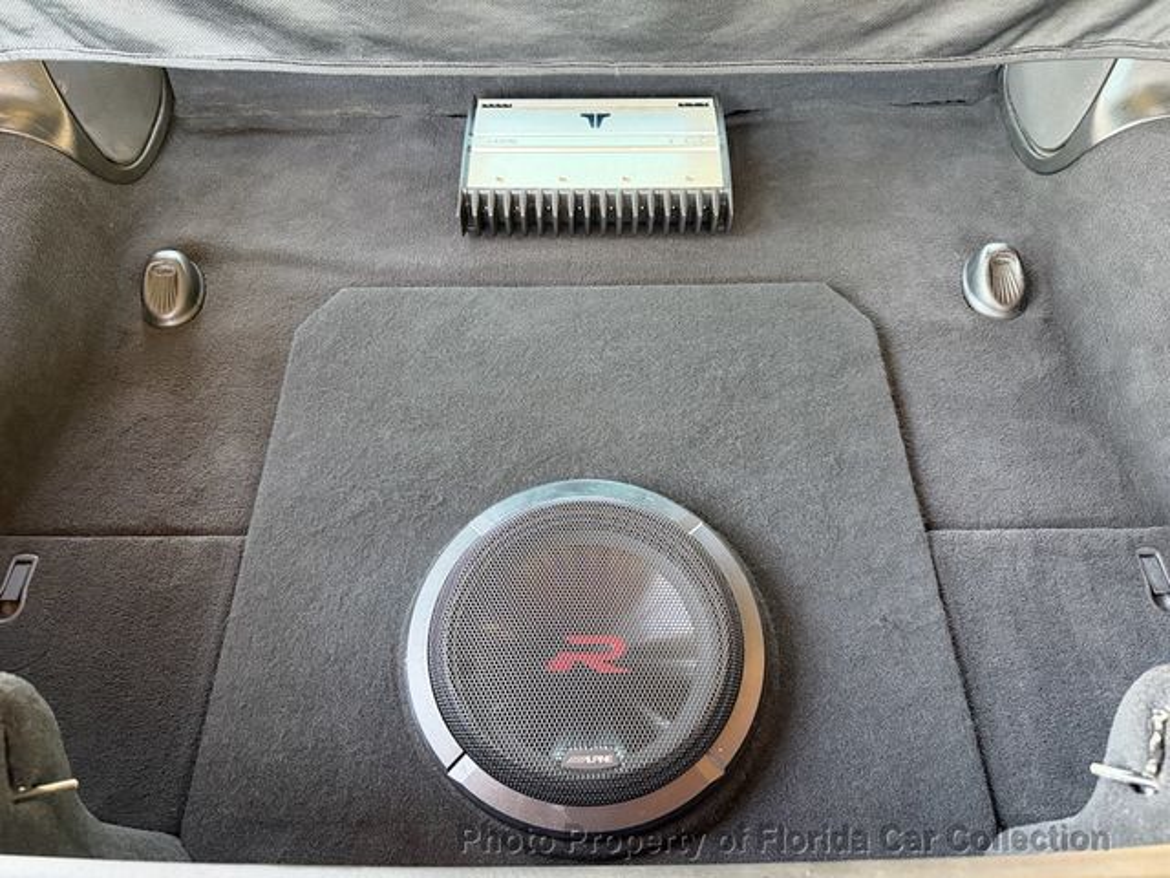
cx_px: 585
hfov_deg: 71.6
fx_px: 811
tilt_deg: -58.0
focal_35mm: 24
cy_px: 439
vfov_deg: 56.8
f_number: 1.78
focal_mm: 6.76
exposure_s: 1/60
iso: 640
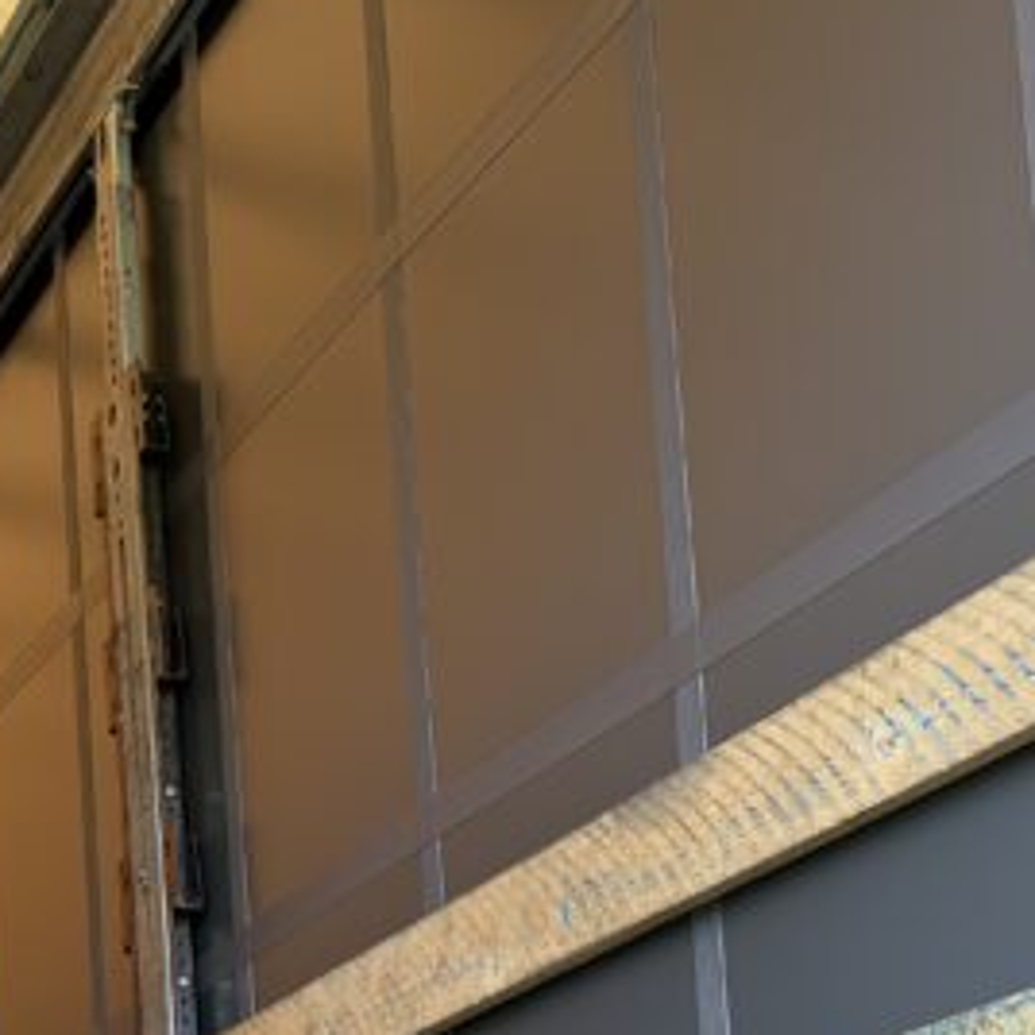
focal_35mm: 81
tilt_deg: +6.6
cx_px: 633
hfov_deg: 21.4
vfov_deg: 20.0
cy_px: 1255
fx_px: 2740
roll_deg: +4.0
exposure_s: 1/121
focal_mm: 6.76
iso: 80
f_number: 1.78
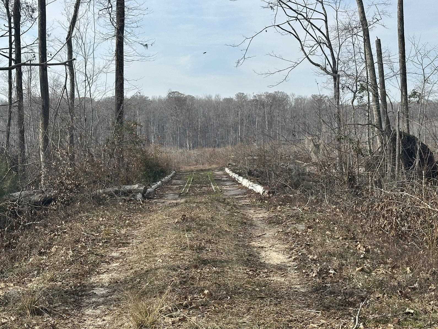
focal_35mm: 62
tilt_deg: +1.1
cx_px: 198
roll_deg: +0.9
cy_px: 154
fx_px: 784
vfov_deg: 23.6
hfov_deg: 31.2
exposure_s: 1/3367
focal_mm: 6.86
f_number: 1.78
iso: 64
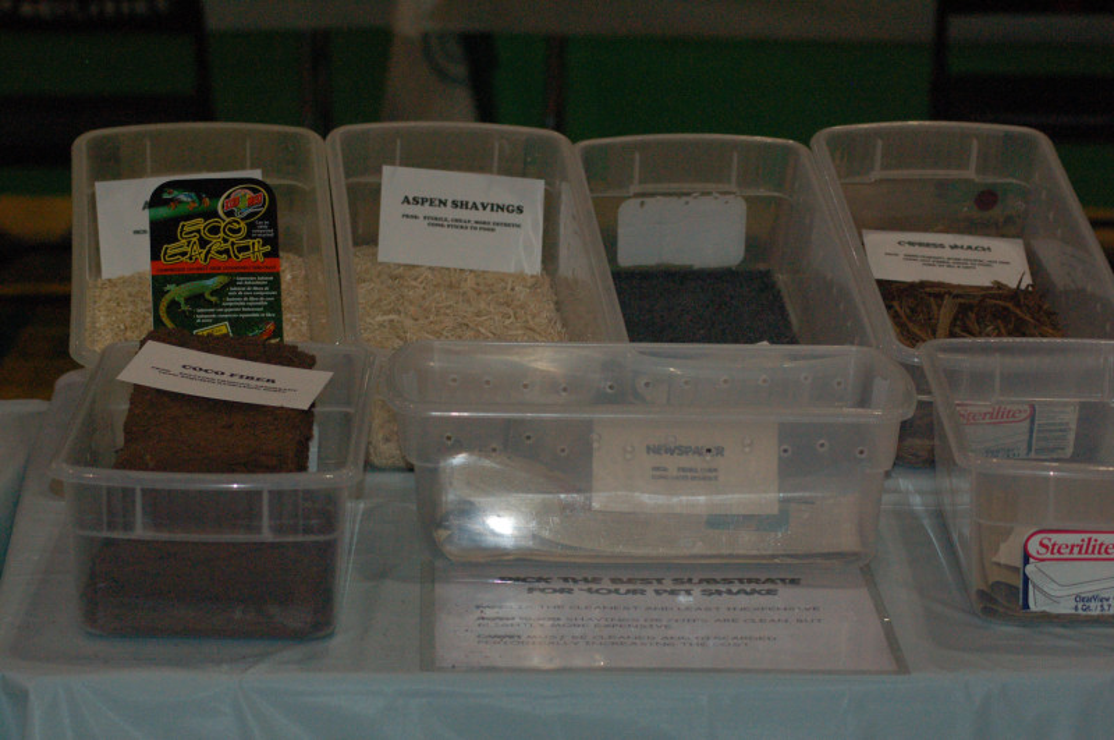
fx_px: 3245
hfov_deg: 19.5
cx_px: 557
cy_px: 370
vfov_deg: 13.0
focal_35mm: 105
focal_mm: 70
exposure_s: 1/400
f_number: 5.6
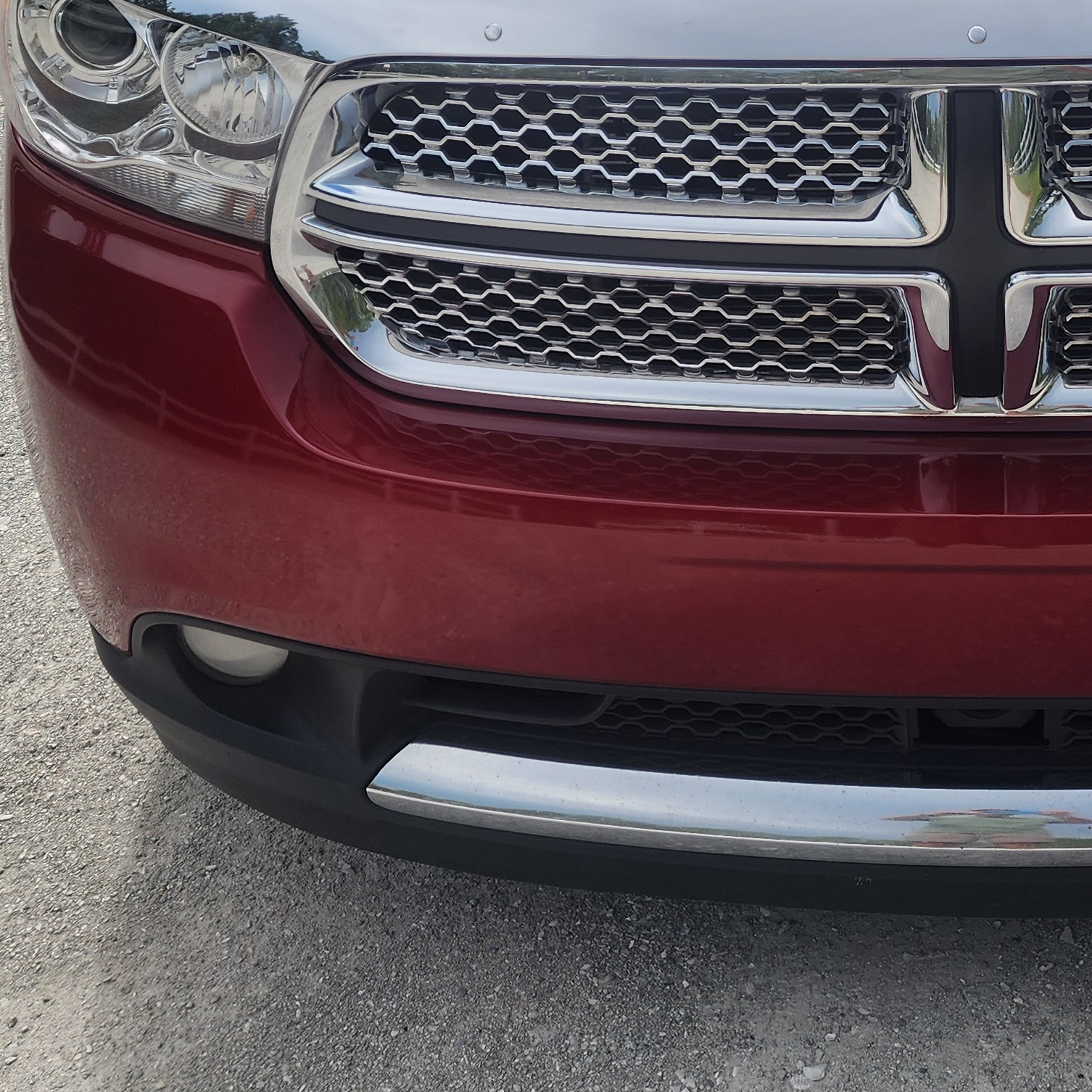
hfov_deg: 30.6
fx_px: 1927
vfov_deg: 30.4
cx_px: 931
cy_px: 127
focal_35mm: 54
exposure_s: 1/1005
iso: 12
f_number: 1.8
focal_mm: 6.4
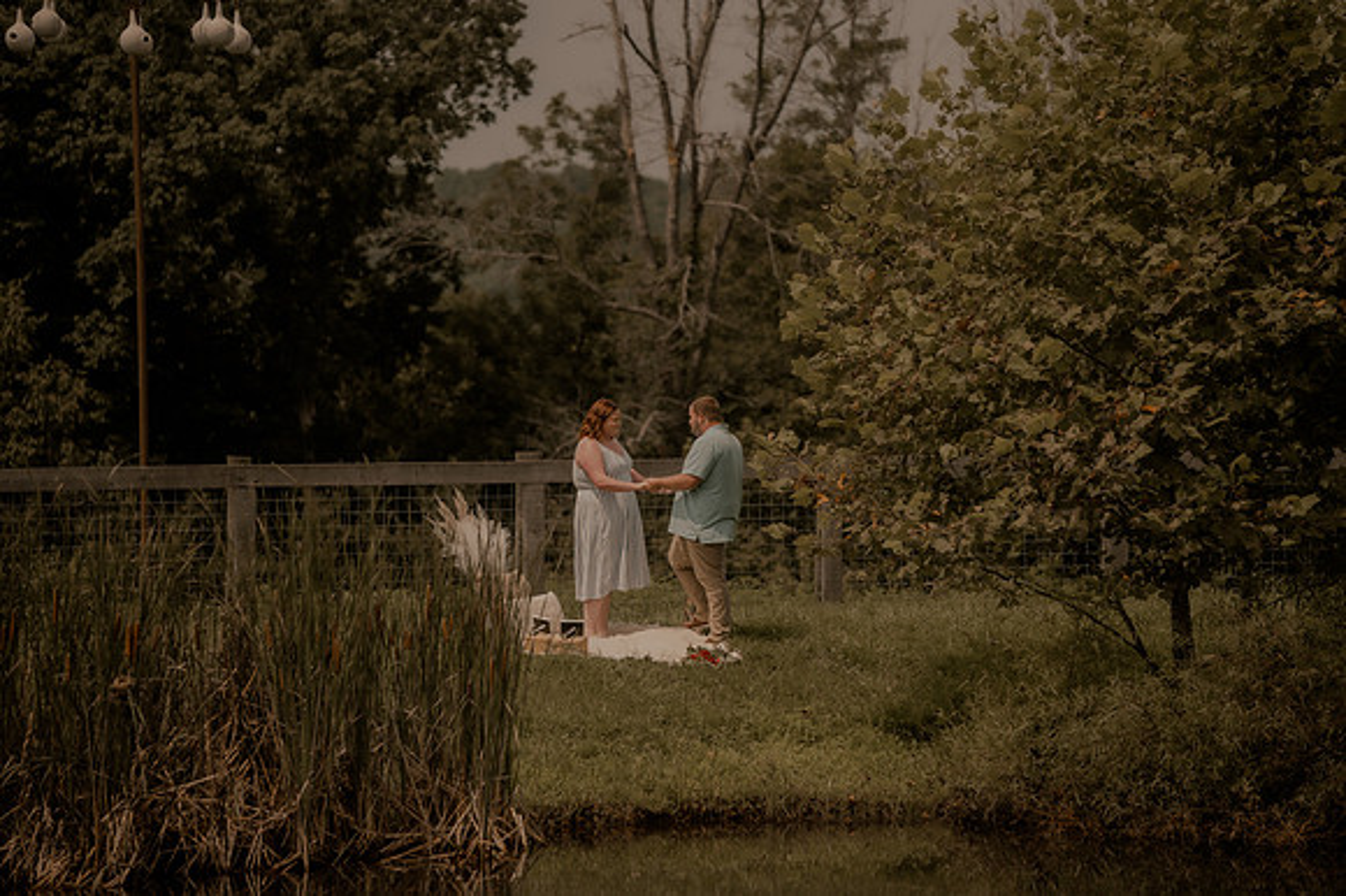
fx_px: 5978
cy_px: 448
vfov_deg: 8.6
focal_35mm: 160
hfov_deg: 12.8
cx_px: 673
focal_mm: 155
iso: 125
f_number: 2.8
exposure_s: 1/1600
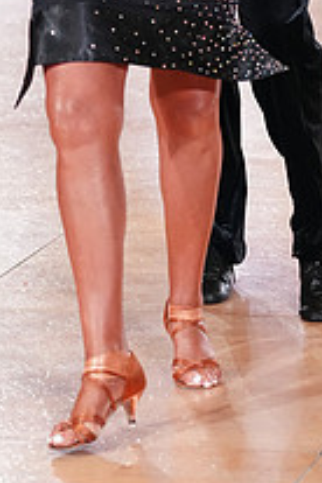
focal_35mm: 246
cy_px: -140
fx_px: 3300
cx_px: 218
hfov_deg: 5.6
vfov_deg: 8.3
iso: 3200
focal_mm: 88
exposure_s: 1/640
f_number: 3.2
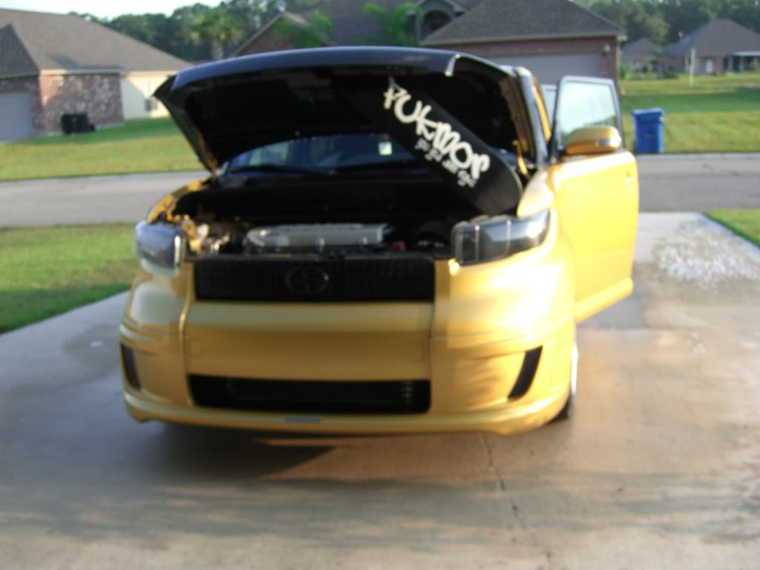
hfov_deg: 49.0
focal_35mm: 38
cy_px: 285
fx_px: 834
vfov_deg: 37.7
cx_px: 380
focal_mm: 7.9
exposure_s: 1/160
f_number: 2.8
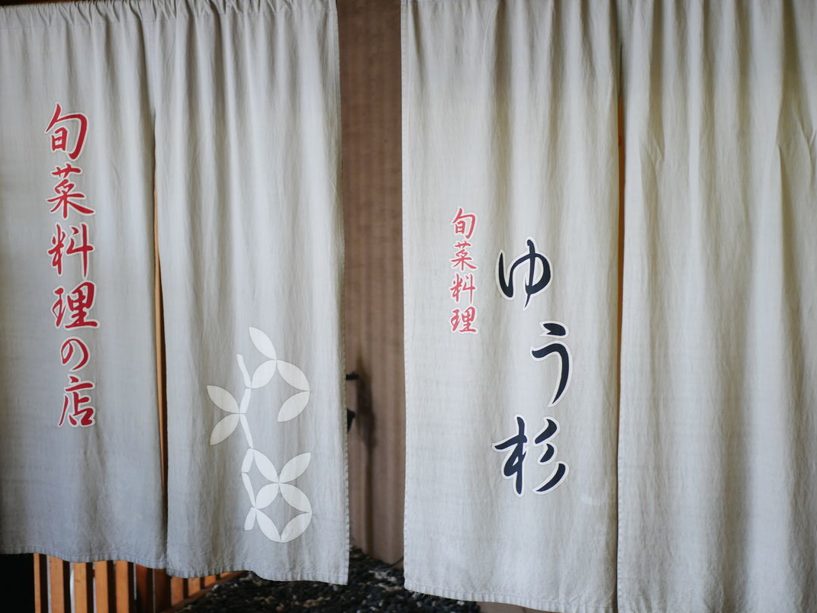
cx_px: 443
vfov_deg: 26.1
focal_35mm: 56
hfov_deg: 34.3
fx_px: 1322
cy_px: 307
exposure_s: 1/100
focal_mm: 25
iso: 200
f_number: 1.8
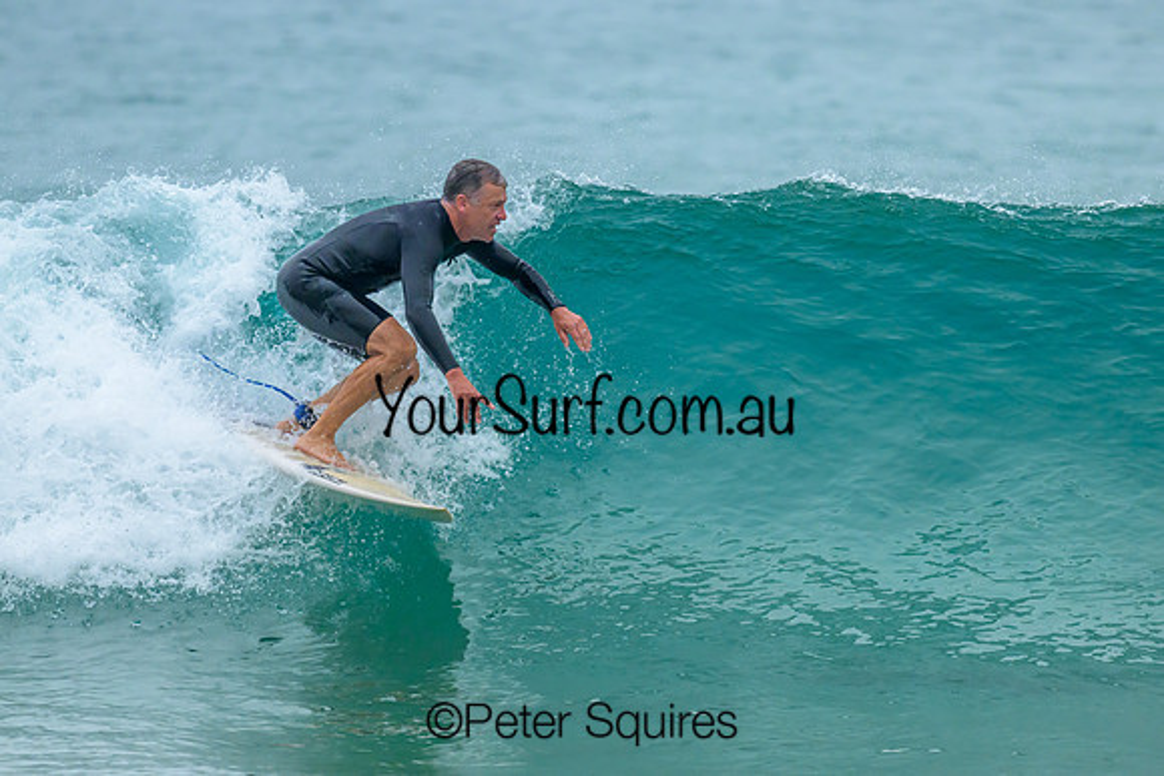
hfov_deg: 2.2
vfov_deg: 1.5
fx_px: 29832
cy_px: 329
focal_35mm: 922
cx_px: 586
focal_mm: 800
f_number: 6.3
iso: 2200
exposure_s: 1/2500
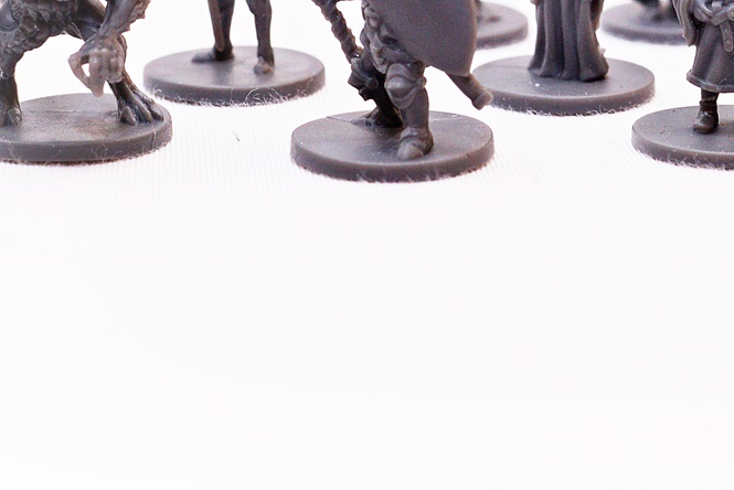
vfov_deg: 13.4
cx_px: 578
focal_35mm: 101
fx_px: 2059
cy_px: 23
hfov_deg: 20.0
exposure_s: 1/60
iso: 200
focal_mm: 35
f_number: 10
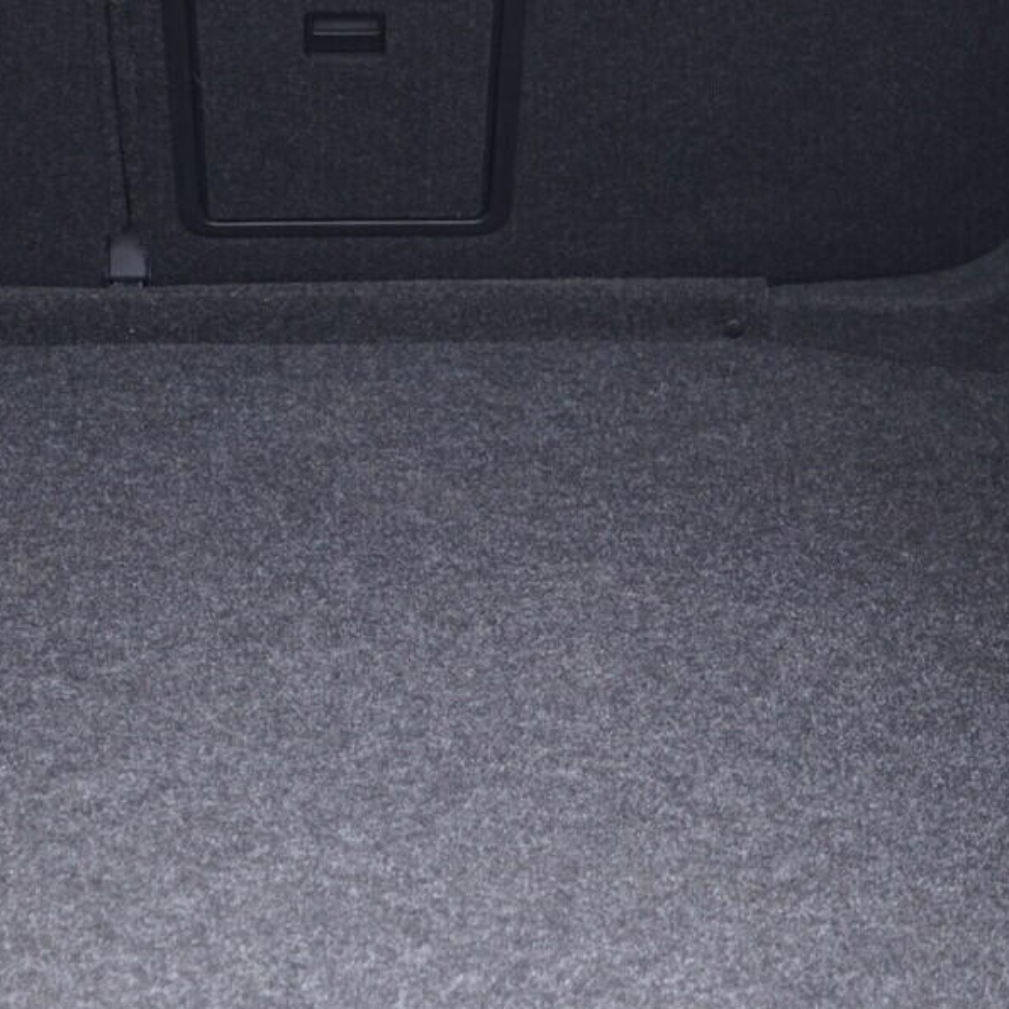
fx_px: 2440
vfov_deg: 23.4
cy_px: 502
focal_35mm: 74
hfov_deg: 23.3
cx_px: 341
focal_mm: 24
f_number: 2.8
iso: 800
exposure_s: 1/40
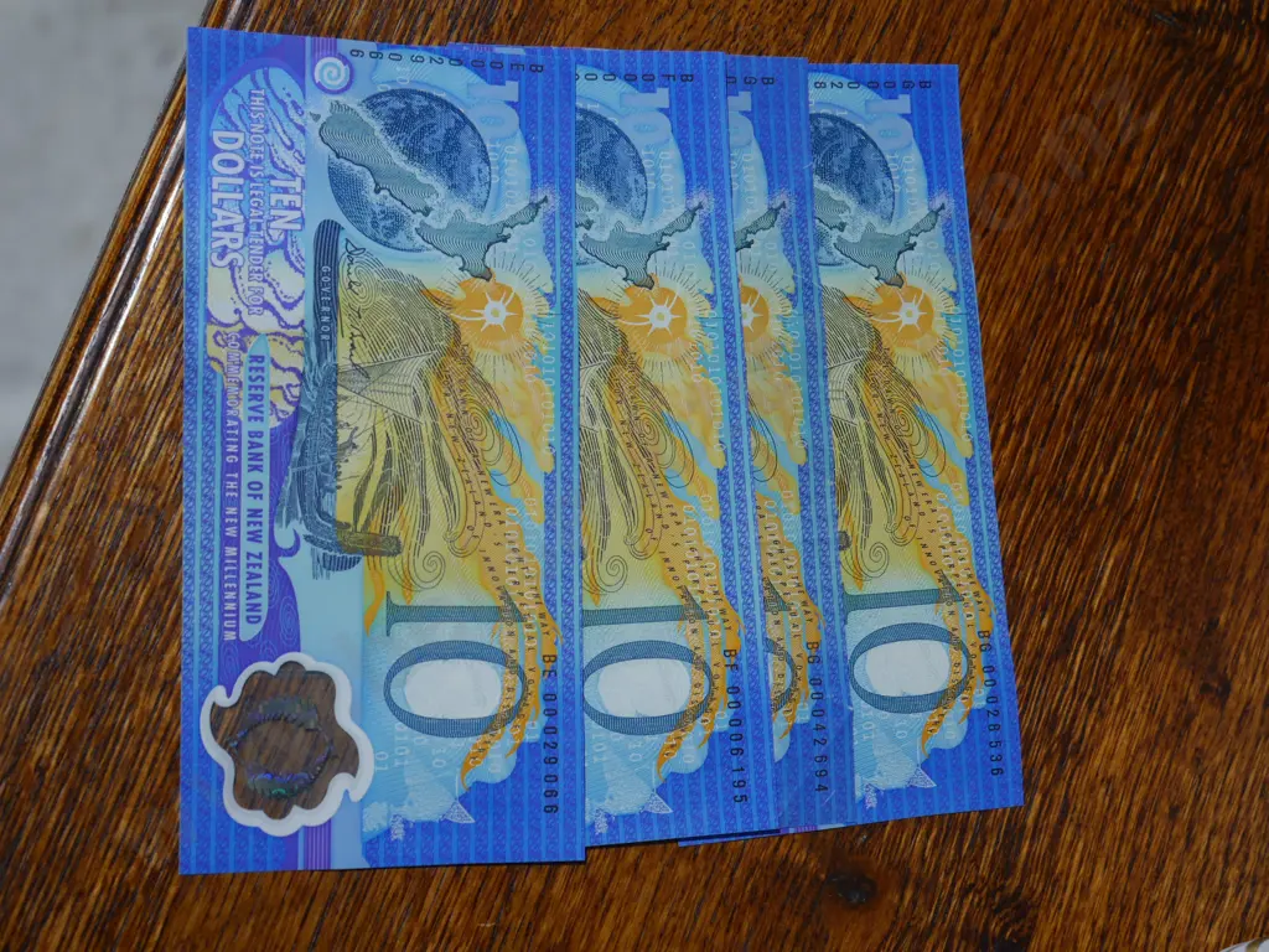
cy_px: 476
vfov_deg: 26.1
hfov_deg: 34.3
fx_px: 2053
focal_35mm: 56
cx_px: 634
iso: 400
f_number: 5.3
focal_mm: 28
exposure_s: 1/60
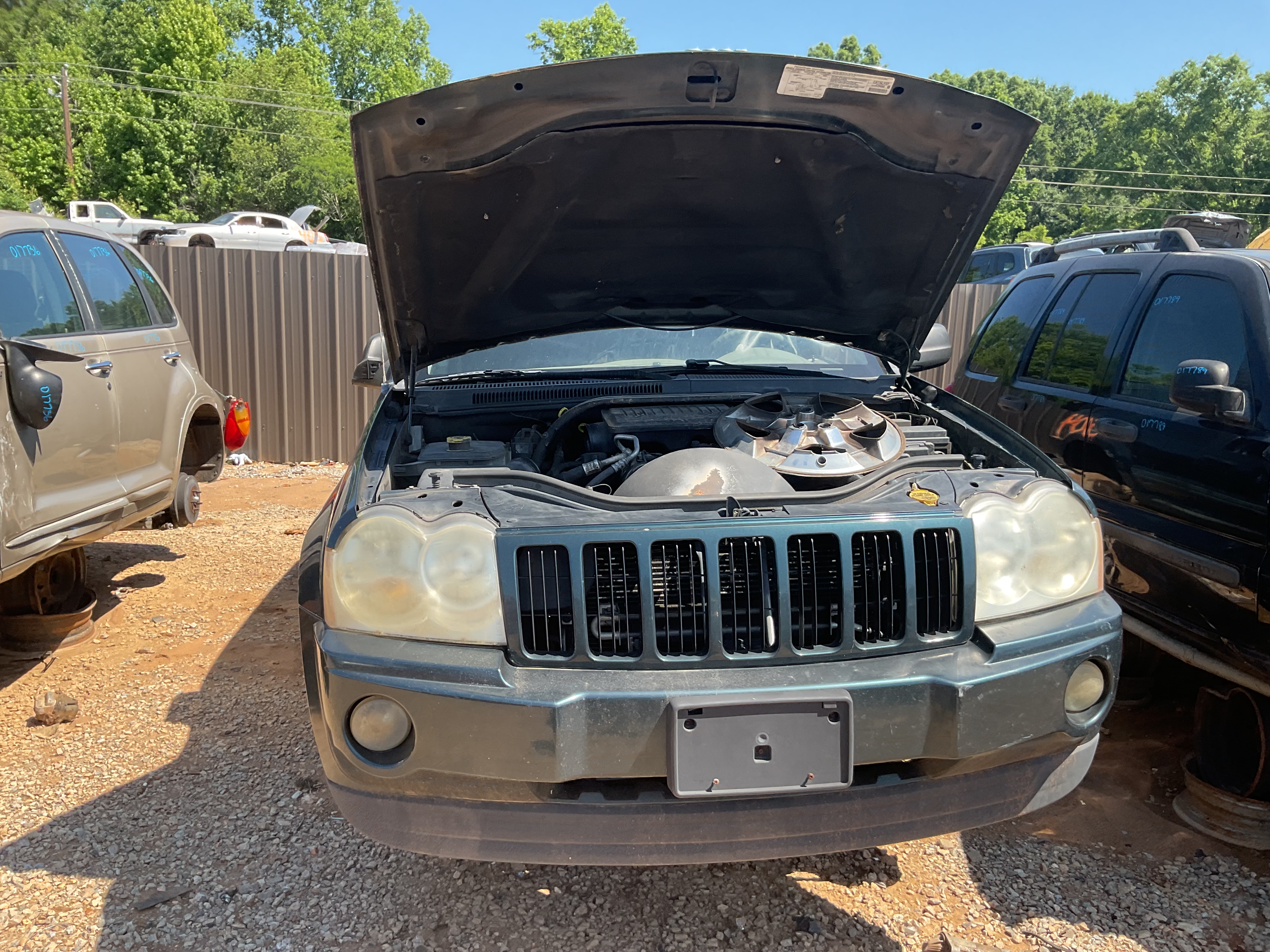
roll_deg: -0.7
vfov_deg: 48.2
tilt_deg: -10.4
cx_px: 635
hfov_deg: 61.7
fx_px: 1064
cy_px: 476
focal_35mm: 29
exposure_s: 1/606
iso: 16
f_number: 1.8
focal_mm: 3
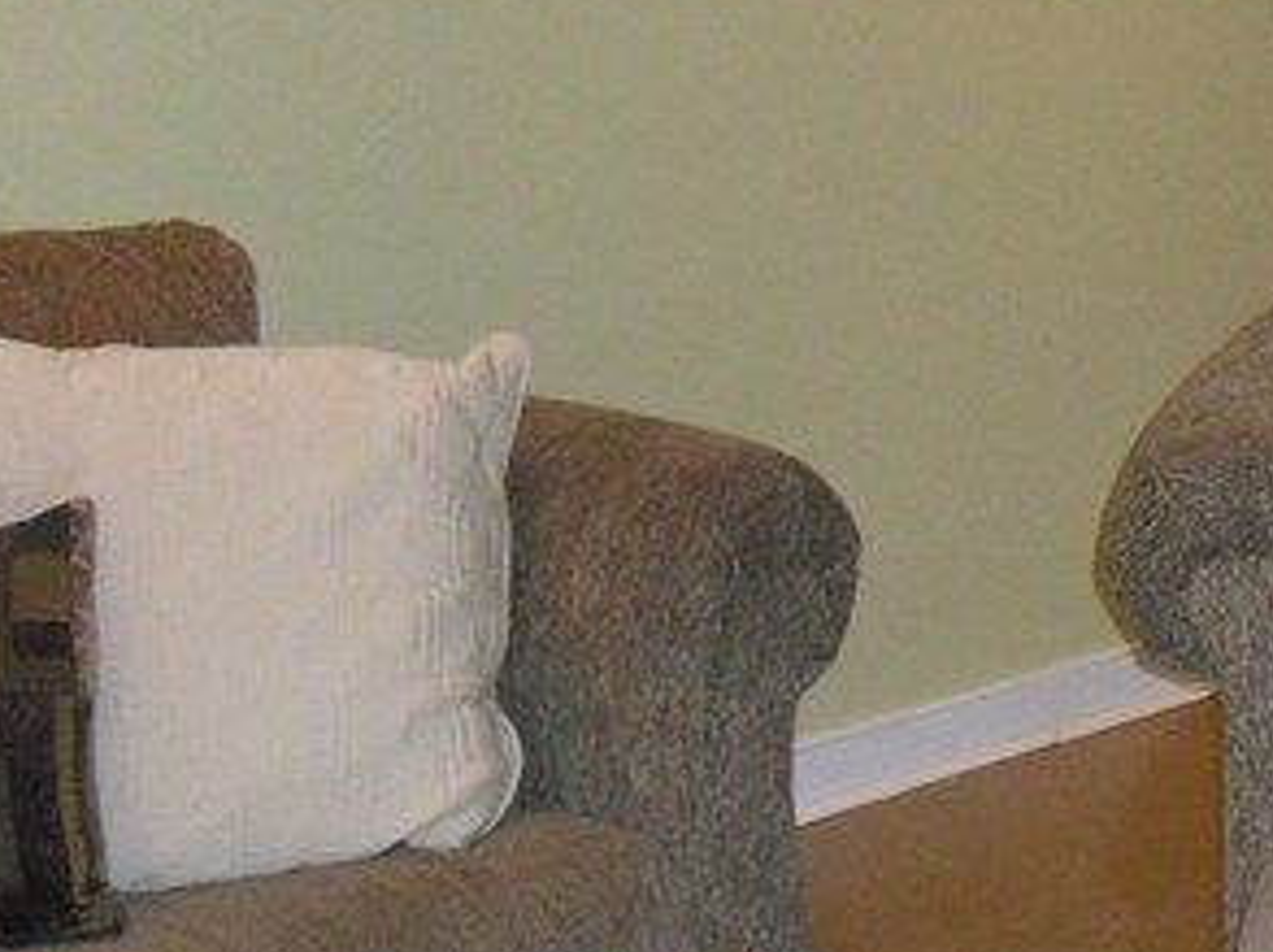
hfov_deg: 14.6
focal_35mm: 126
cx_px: 1925
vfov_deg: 11.7
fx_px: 4628
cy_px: 287
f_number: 3.1
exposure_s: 1/60
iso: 400
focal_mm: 6.3
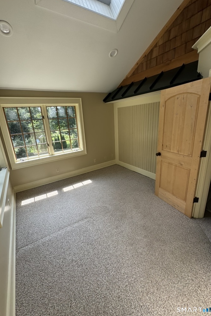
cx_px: 96
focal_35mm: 15
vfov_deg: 100.4
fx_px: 132
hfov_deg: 77.2
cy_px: 156
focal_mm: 2.22
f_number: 2.2
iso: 40
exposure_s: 1/154
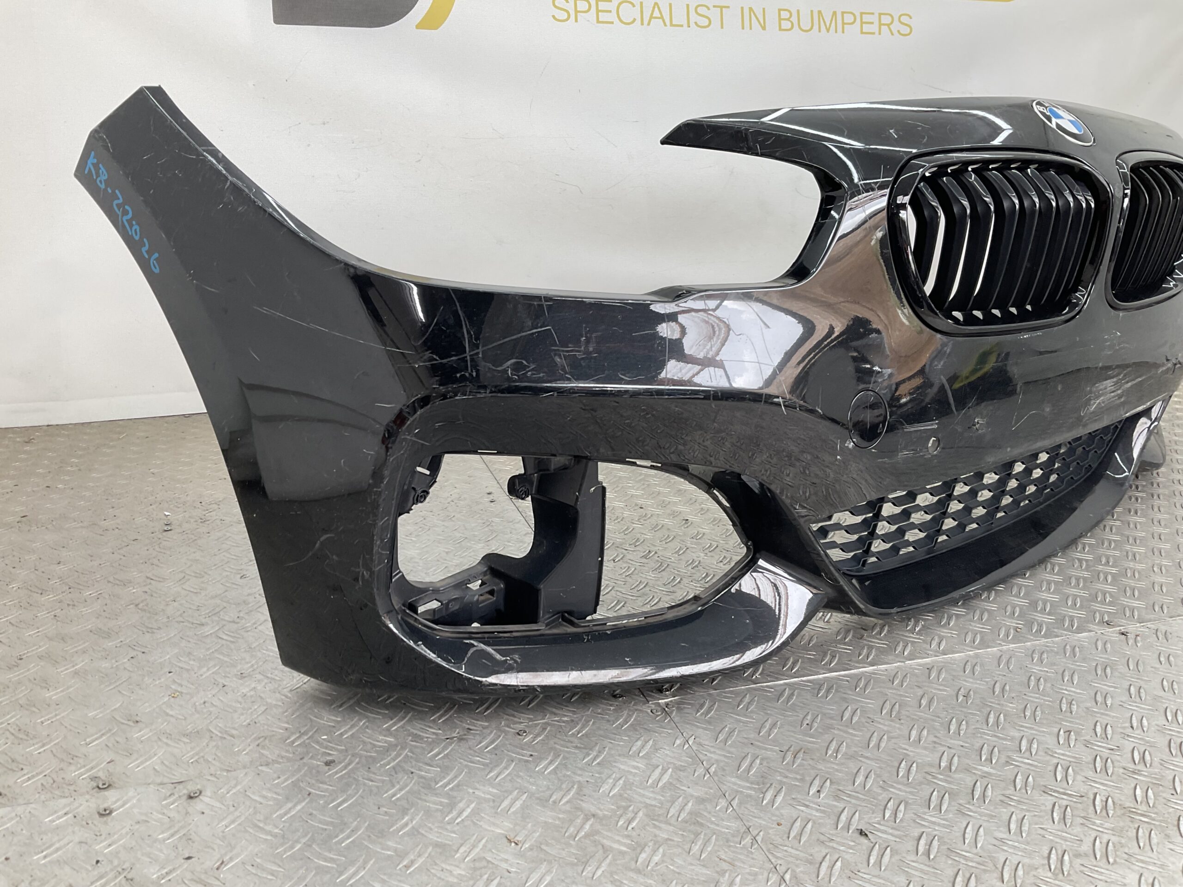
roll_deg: -4.8
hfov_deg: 61.7
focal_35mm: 29
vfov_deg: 48.2
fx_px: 991
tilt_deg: -19.3
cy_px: 444
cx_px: 592
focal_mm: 3
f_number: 1.8
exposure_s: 1/120
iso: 20
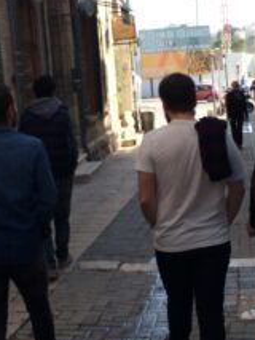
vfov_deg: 26.0
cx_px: 132
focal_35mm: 75
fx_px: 736
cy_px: 189
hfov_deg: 19.7
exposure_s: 1/855
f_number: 2.2
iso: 32
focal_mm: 4.12
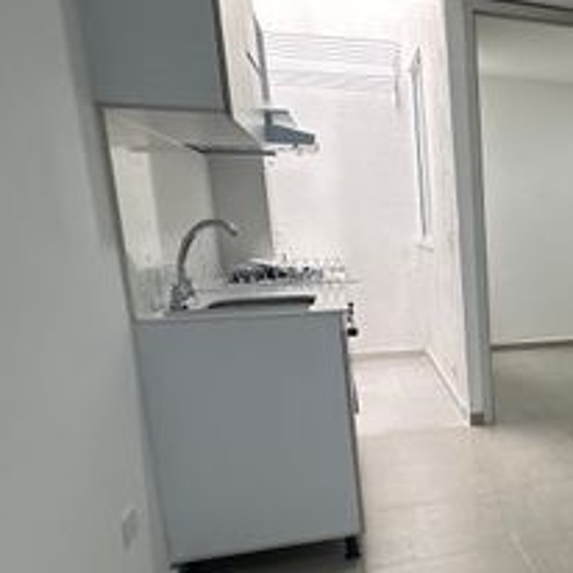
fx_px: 749
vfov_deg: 41.3
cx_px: 672
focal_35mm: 40
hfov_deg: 34.4
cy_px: 381
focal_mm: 2.22
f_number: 2.2
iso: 200
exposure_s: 1/120
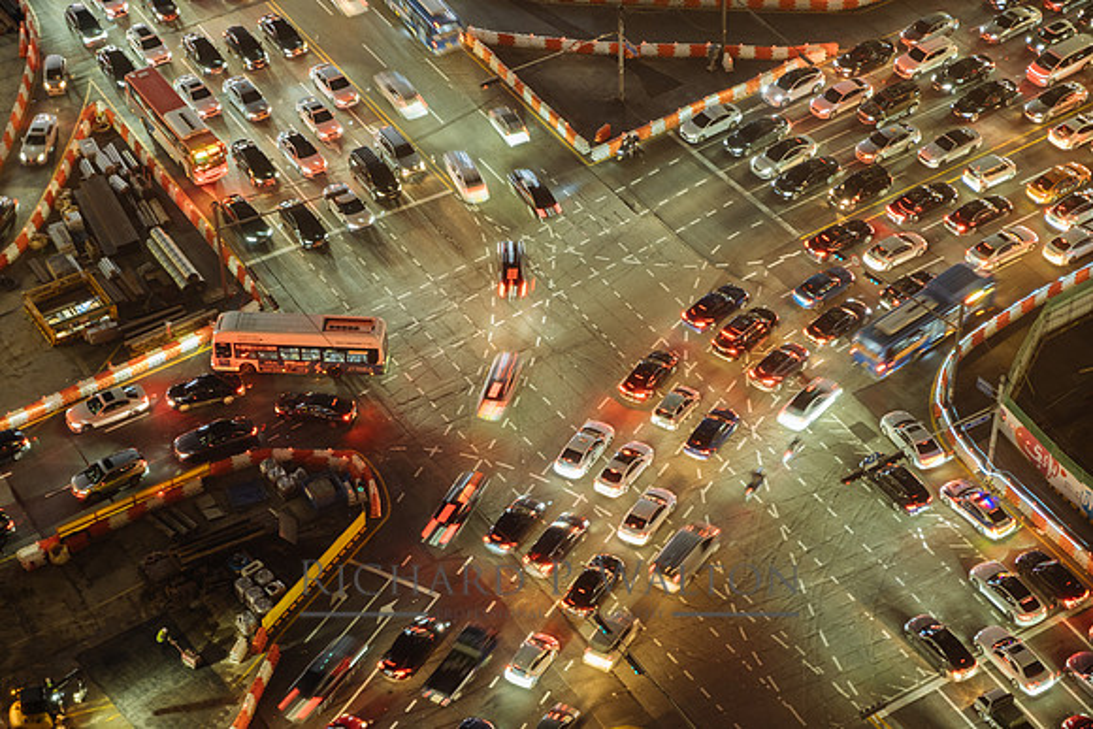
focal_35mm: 73
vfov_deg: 18.7
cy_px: 364
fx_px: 2217
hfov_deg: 27.7
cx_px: 546
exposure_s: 1/4
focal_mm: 48.5
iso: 400
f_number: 3.2
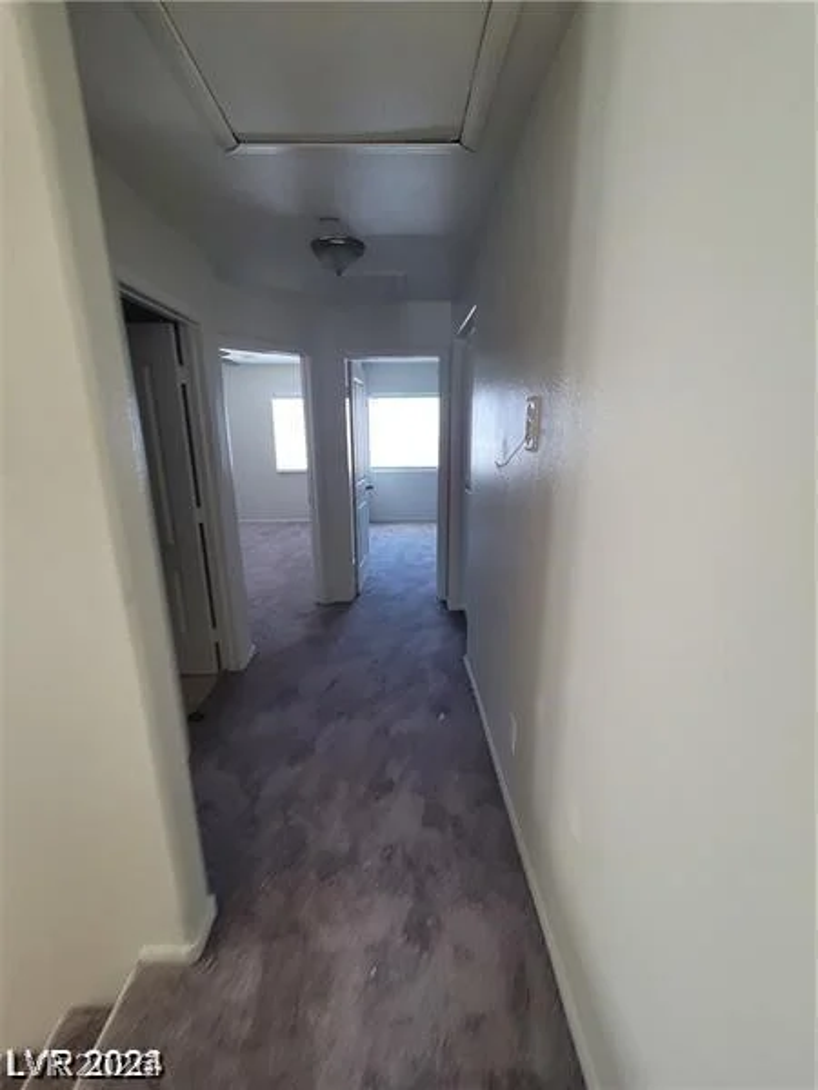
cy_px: 545
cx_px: 409
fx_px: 410
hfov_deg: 89.9
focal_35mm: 13
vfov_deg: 106.2
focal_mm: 2.2
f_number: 2.2
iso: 200
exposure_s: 1/60
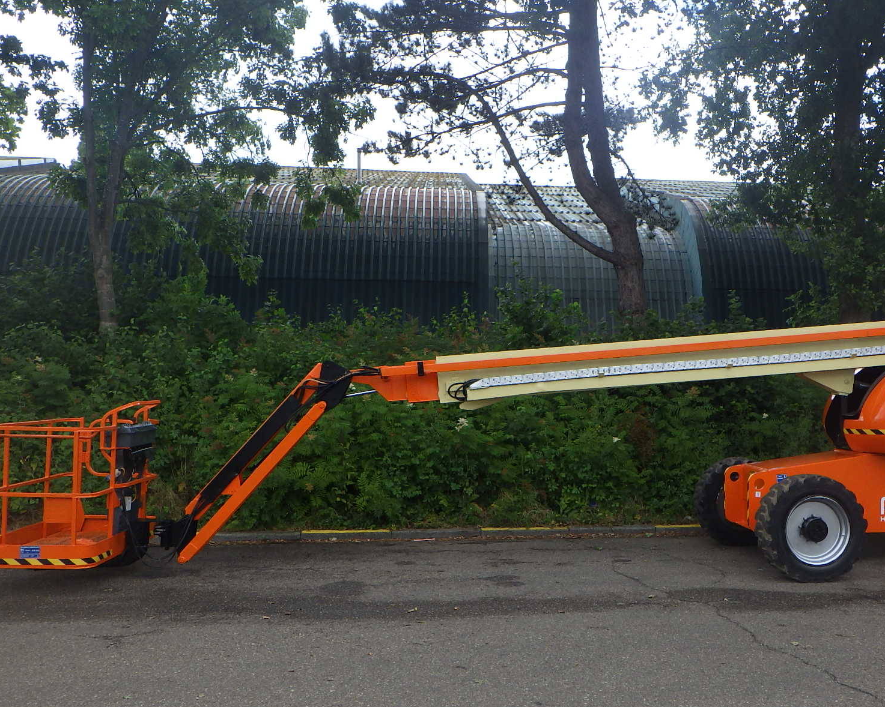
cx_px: 555
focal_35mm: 38
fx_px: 995
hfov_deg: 47.5
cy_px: 375
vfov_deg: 39.1
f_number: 4.2
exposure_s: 1/160
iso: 125
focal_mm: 5
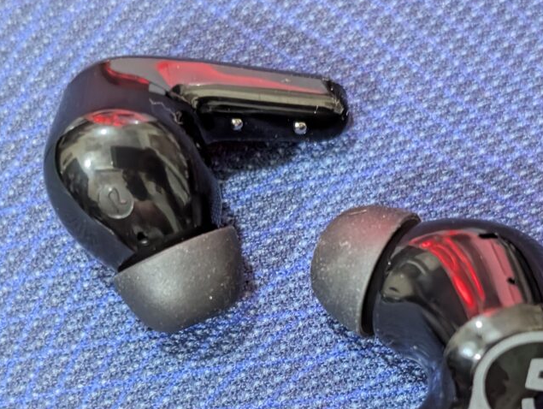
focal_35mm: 79
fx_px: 1241
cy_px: 319
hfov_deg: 24.7
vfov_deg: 18.6
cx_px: 299
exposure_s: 1/20
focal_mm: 6.9
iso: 659
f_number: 1.68
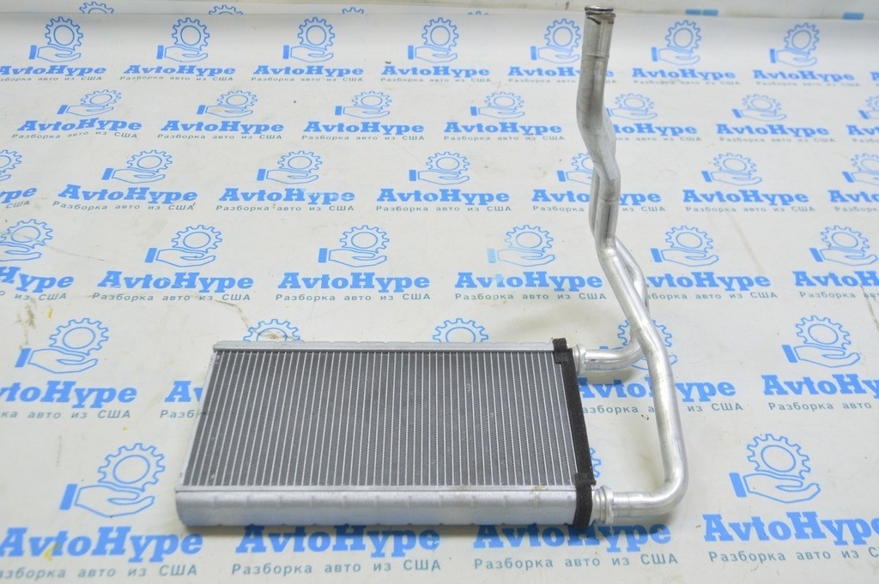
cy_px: 292
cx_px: 440
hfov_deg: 53.2
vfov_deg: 36.8
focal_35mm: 36
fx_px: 878
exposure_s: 1/20
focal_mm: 24
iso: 400
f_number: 5.6
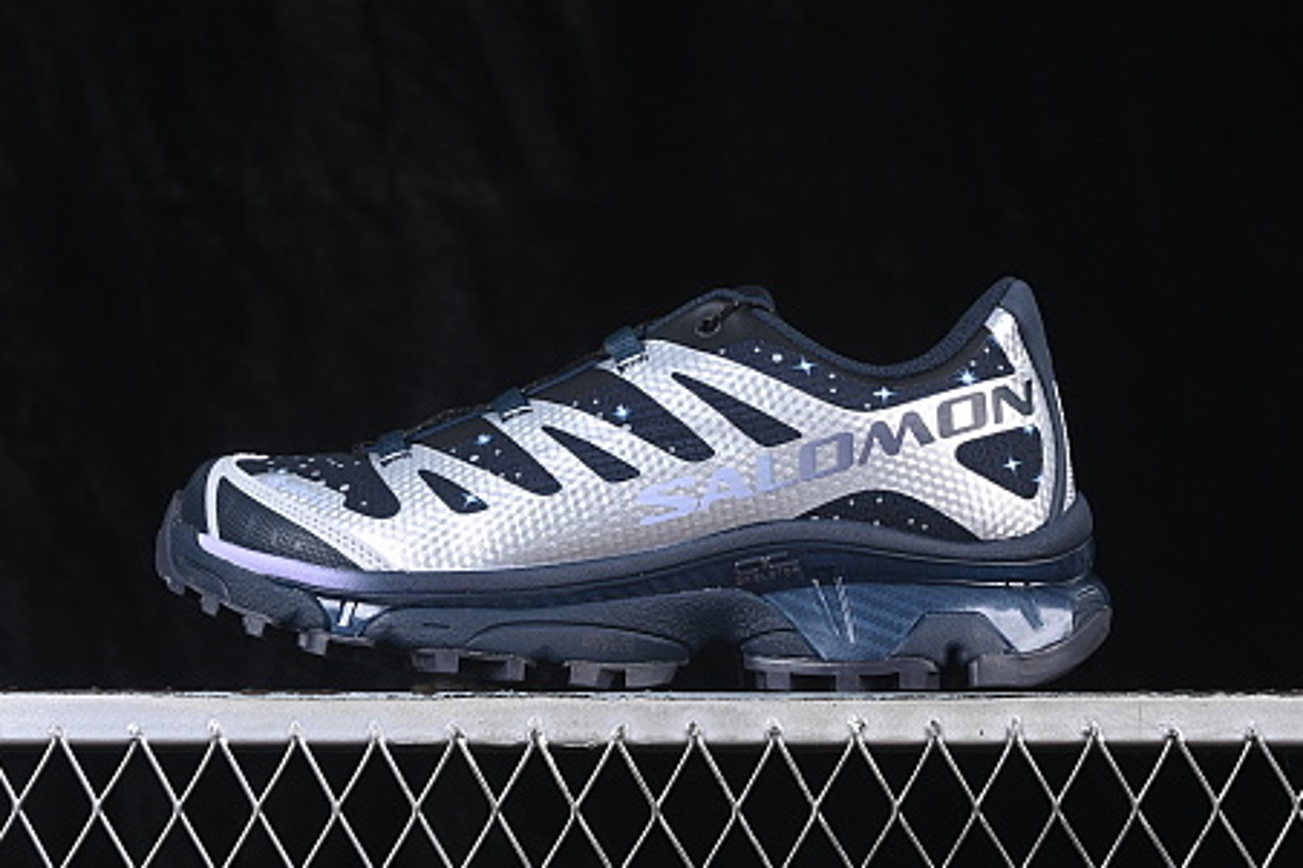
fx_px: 3003
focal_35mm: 83
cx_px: 626
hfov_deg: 24.5
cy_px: 391
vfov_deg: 16.4
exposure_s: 1/60
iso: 160
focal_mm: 50
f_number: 6.3
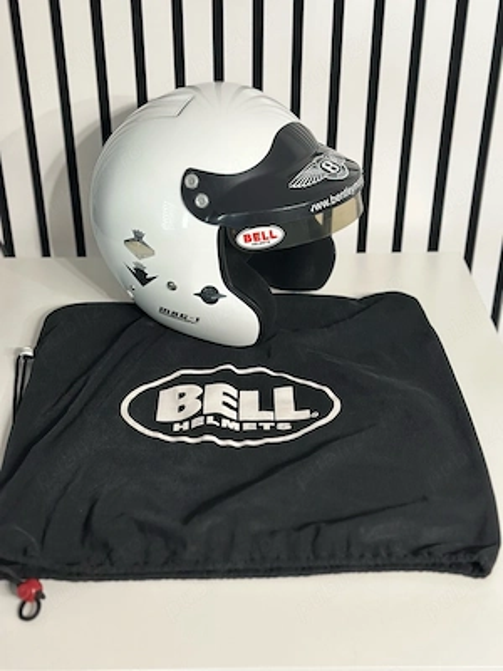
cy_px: 336
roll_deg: -1.0
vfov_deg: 39.7
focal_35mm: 48
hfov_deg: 30.3
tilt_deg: -30.8
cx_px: 252
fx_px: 930
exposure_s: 1/60
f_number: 1.78
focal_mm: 6.86
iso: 200
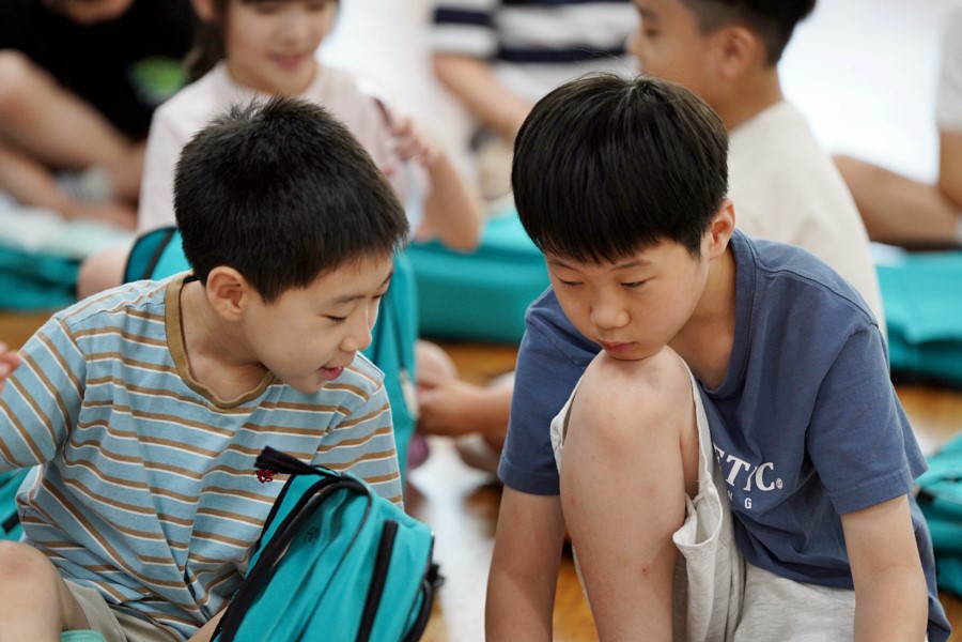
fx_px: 5344
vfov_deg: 6.9
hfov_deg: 10.3
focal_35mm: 200
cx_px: 481
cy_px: 321
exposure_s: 1/250
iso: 2000
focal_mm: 200
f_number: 2.8
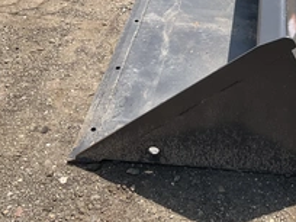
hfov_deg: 32.5
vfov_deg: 25.3
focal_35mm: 57
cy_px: 51
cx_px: 254
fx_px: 487
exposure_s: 1/1279
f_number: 1.8
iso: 25
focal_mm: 3
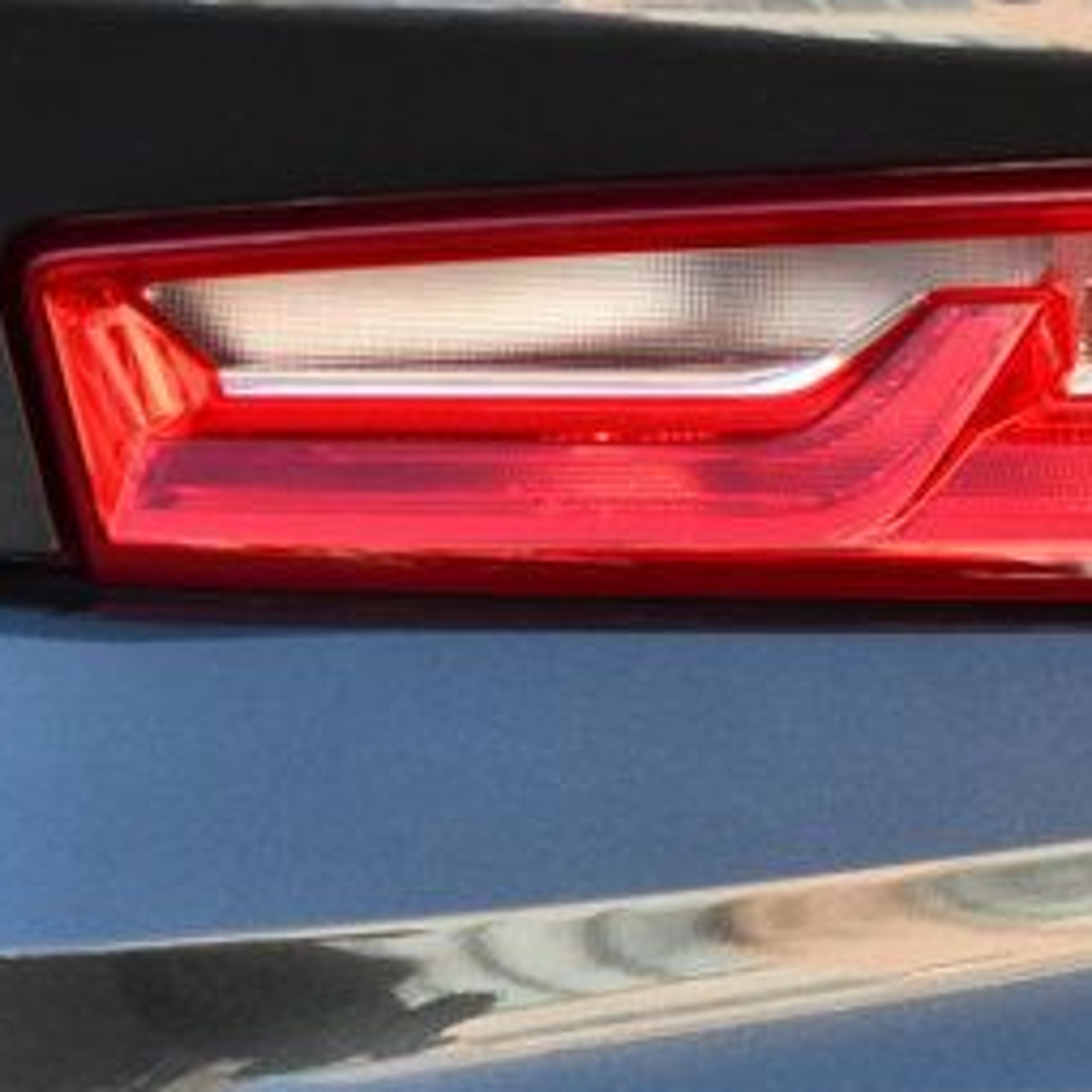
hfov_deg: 6.8
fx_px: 9137
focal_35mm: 256
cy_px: 362
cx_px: 1109
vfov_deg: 6.8
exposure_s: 1/250
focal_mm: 80
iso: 400
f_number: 5.6
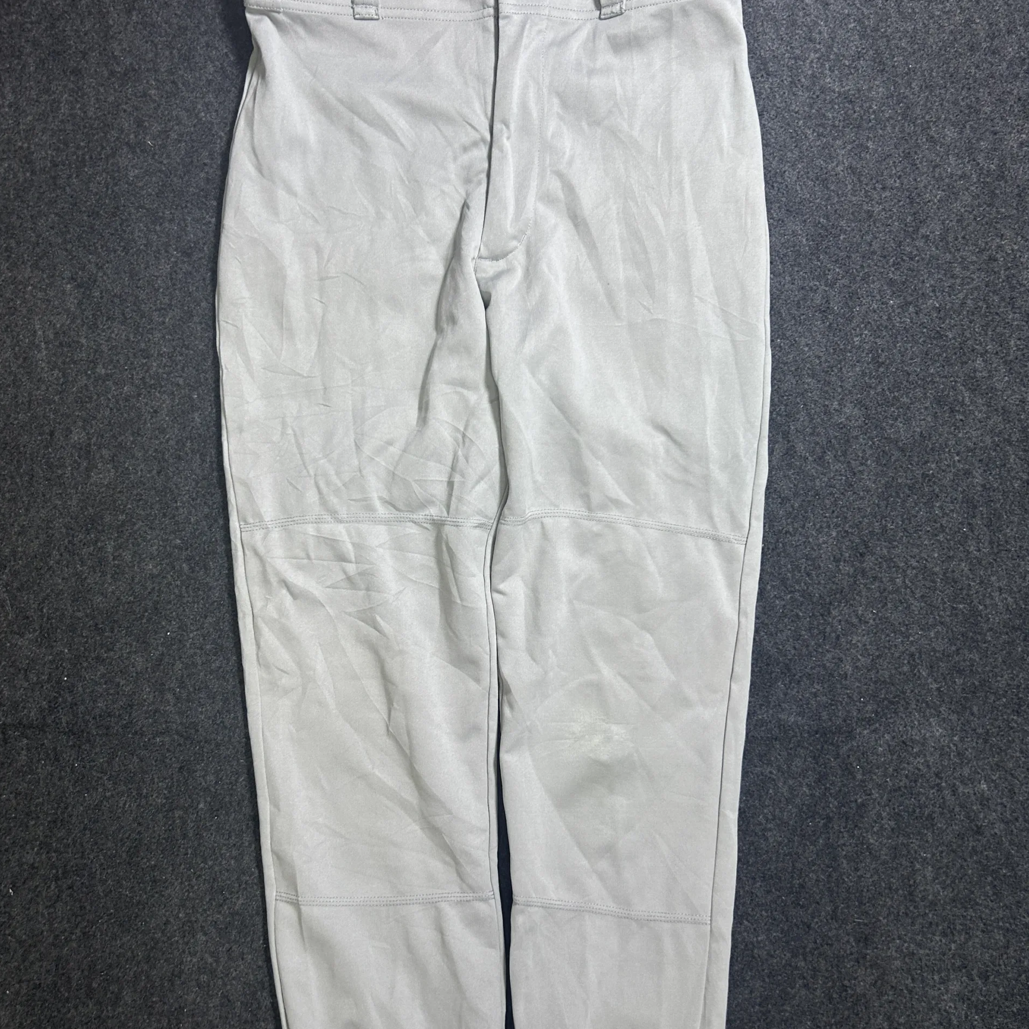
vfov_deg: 52.5
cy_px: 555
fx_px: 1043
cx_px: 510
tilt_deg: -61.6
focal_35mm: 31
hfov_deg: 52.5
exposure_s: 1/50
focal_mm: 5.7
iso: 125
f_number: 1.5
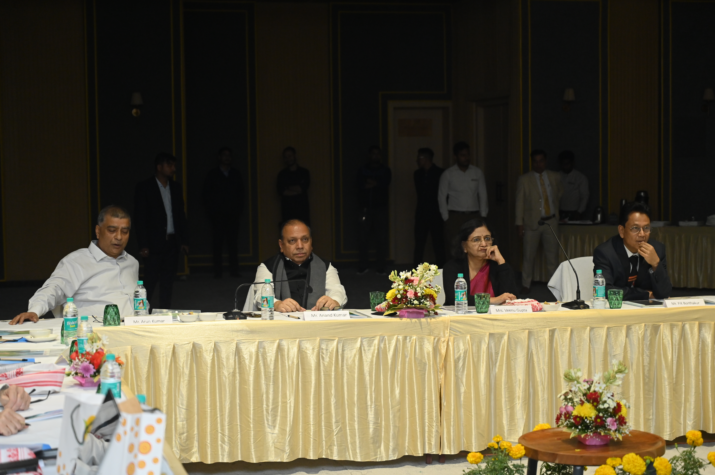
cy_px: 238
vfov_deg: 21.2
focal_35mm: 64
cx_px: 358
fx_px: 1270
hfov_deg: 31.4
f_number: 4
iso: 2000
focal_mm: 64
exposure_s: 1/100
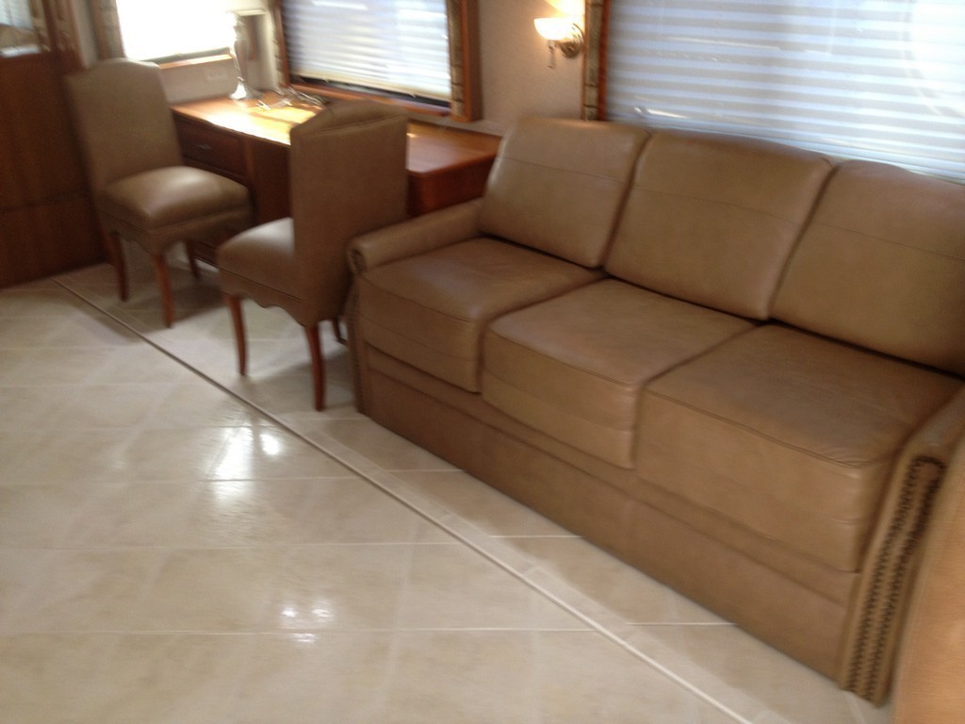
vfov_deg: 40.7
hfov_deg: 52.6
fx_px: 976
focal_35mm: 35
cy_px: 362
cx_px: 482
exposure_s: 1/20
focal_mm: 4.28
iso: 100
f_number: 2.4
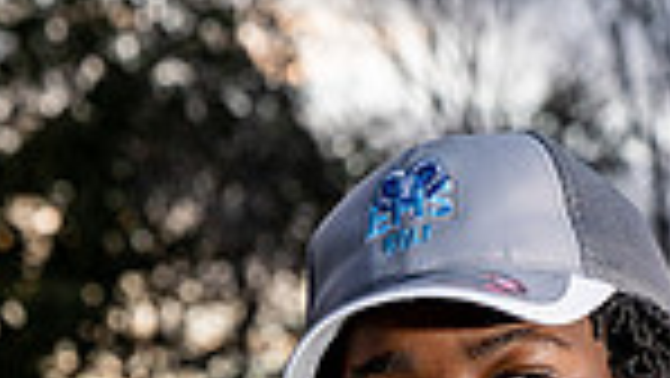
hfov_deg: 10.7
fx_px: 3591
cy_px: 932
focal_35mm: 202
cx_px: 355
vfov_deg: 5.8
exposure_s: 1/250
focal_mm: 64
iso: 800
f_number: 5.6
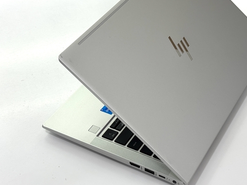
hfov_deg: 28.4
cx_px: 156
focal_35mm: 68
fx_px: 485
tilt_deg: -39.6
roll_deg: +2.1
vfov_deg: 21.6
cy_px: 69
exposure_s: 1/121
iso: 50
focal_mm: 6.76
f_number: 1.78
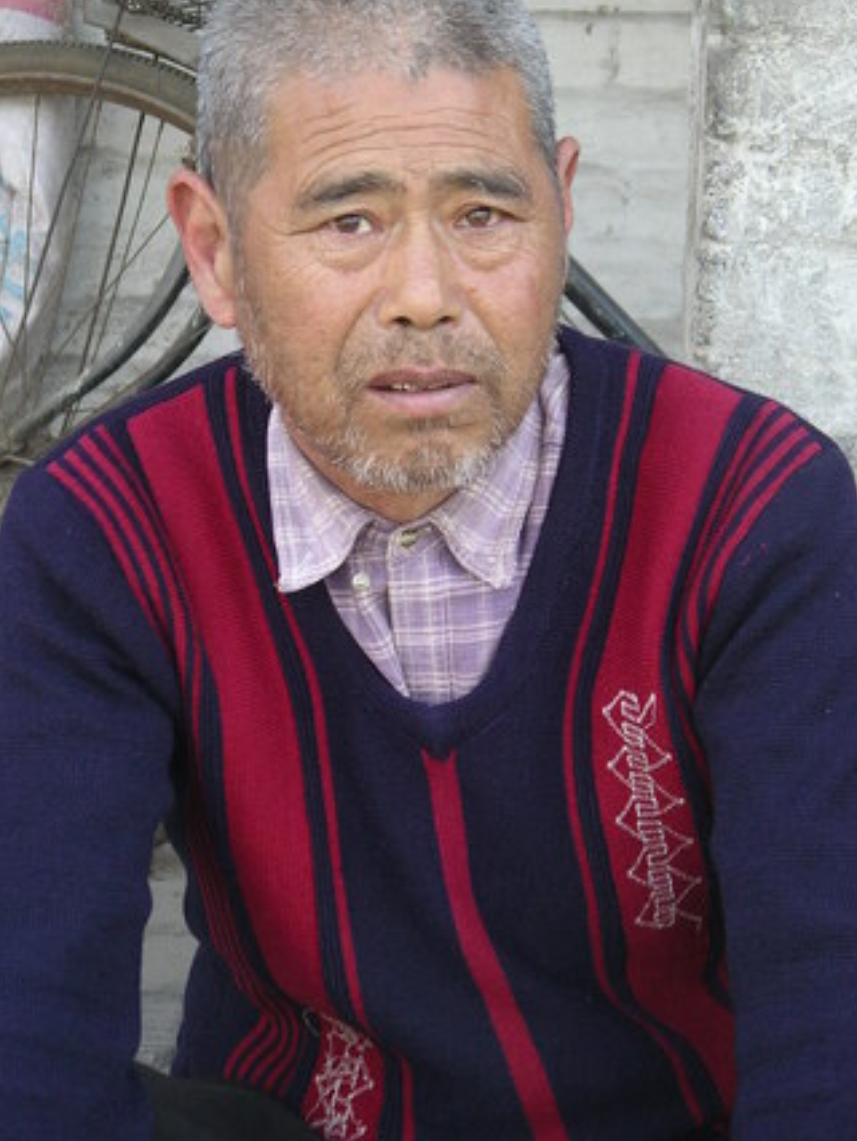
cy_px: 469
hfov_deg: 10.7
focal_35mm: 139
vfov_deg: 14.2
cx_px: 415
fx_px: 4584
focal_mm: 23.8
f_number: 4
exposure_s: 1/103
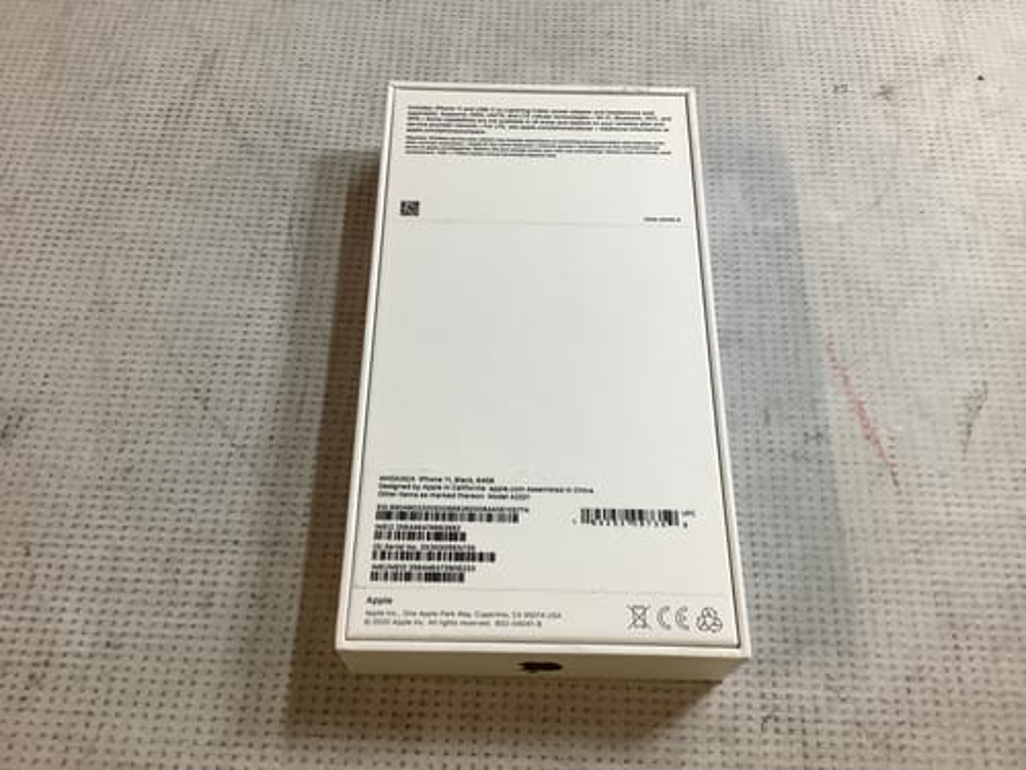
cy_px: 385
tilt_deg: -62.2
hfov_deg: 58.4
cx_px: 513
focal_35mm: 31
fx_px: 919
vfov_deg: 45.4
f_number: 2.4
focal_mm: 3.3
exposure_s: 1/50
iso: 80
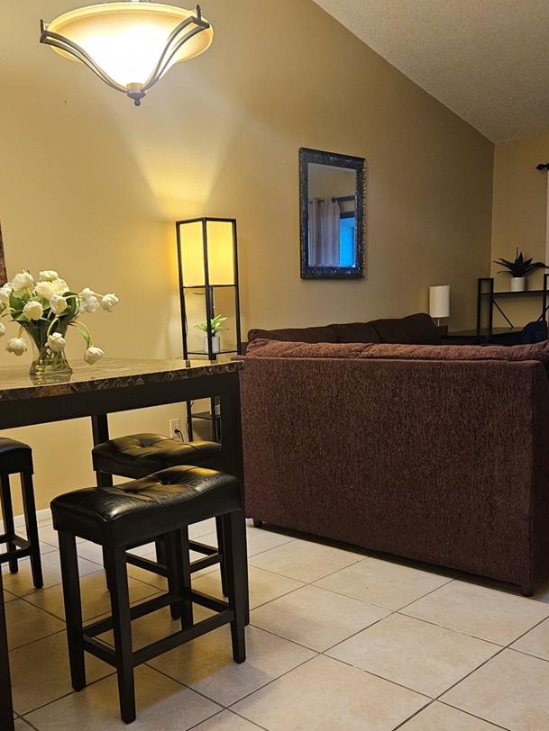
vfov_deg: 53.6
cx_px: 240
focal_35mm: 34
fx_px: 719
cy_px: 435
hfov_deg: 41.7
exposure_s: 1/60
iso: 640
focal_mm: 5.4
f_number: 1.8
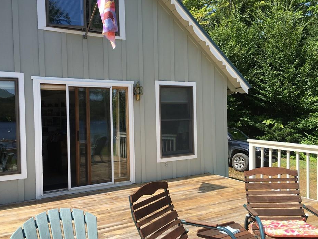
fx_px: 294
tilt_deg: -0.1
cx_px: 156
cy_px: 125
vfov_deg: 44.1
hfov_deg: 56.8
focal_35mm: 32
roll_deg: +1.7
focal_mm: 4.15
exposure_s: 1/810
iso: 25
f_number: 2.2
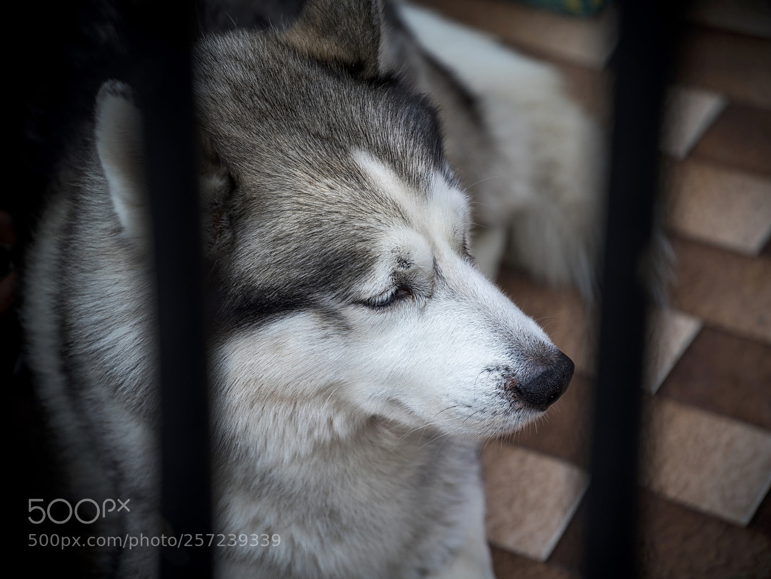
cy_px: 291
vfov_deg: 14.0
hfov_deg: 18.5
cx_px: 432
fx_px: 2362
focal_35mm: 106
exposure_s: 1/125
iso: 100
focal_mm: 97
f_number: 4
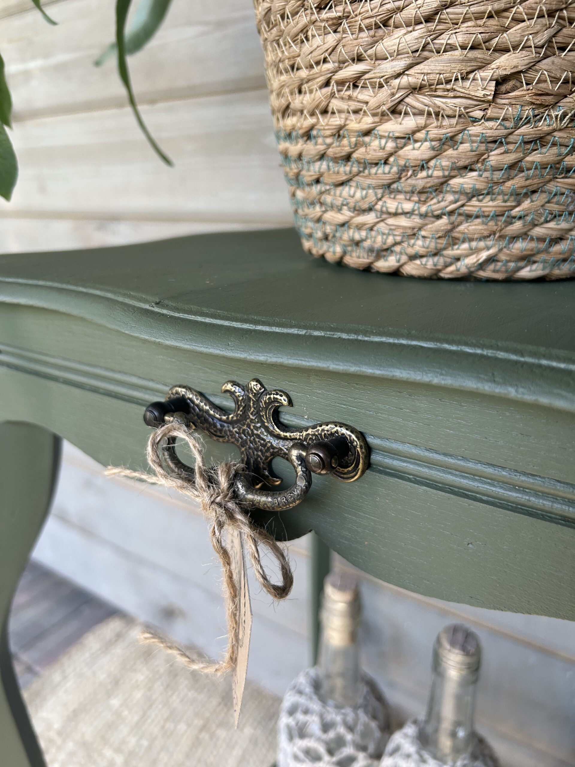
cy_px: 384
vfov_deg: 67.3
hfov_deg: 53.1
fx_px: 576
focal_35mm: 26
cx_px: 288
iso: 125
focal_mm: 5.7
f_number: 1.5
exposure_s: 1/121
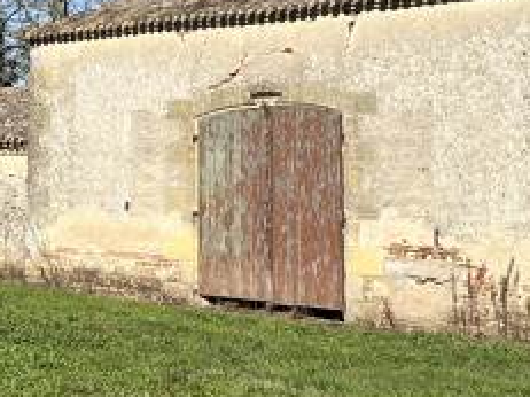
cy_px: -44
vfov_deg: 15.9
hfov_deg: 21.6
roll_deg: -0.8
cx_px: 138
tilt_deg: +8.7
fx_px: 1377
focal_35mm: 90
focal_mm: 5.1
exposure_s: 1/4854
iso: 50
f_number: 1.6
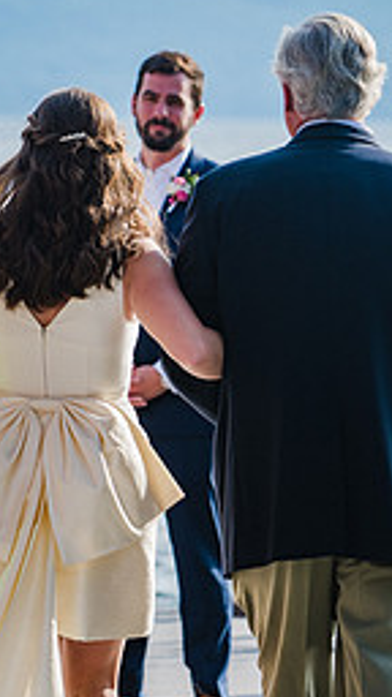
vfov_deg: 6.4
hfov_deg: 3.6
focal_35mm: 337
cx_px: 191
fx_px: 6227
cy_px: 509
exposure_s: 1/640
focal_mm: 122
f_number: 4
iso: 200
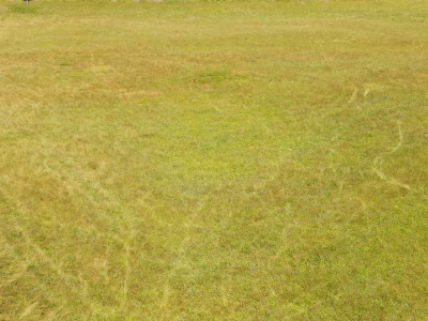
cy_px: 234
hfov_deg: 46.8
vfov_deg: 35.3
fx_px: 495
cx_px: 224
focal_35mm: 40
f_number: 2.8
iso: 100
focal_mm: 4.5
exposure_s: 1/320
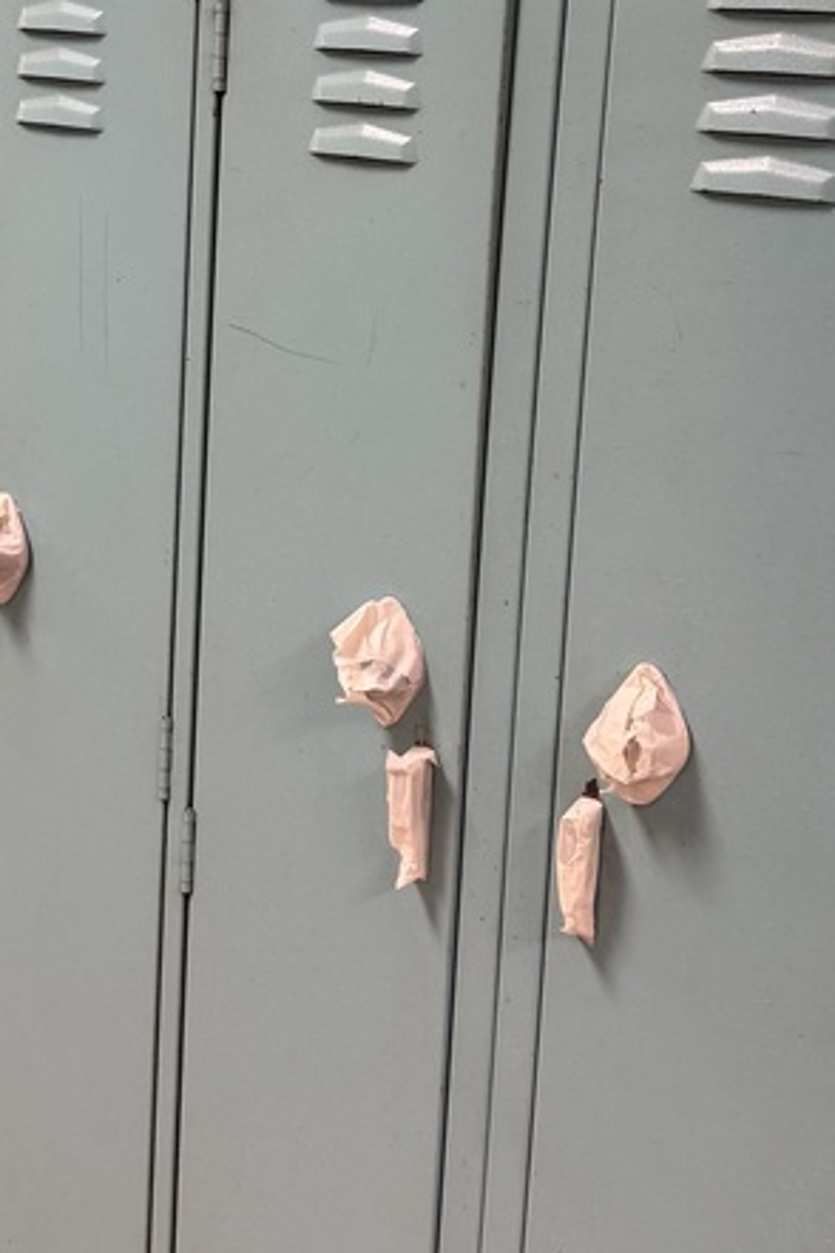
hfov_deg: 23.1
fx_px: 2018
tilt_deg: -10.5
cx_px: 182
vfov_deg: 33.9
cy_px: 352
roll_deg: -2.4
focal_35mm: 58
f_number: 1.78
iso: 160
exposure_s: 1/60
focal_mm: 6.76
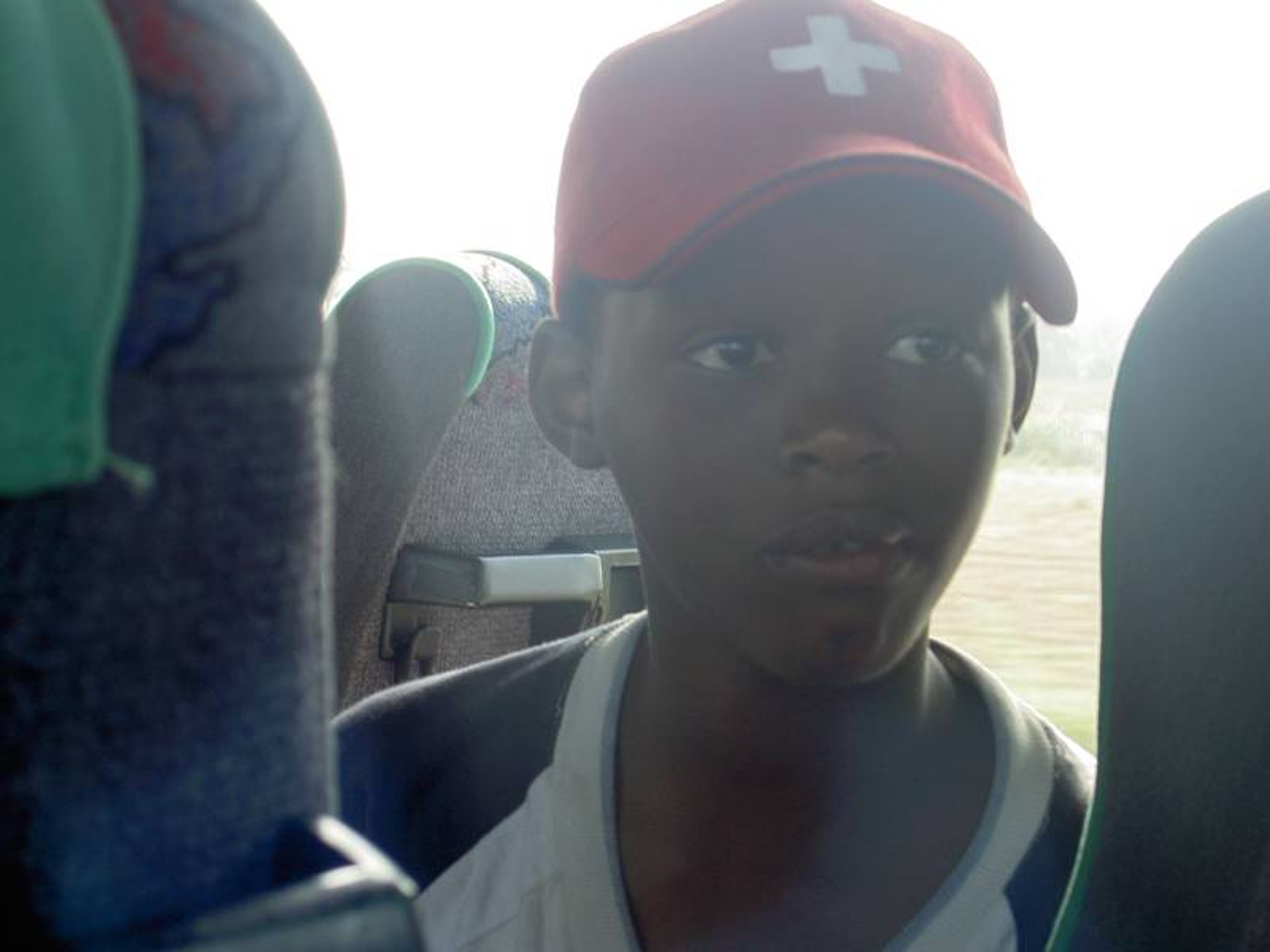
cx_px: 635
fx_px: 3669
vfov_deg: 14.8
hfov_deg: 19.6
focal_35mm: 100
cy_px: 476
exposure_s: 1/60
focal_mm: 20.6
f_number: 4.5
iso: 100
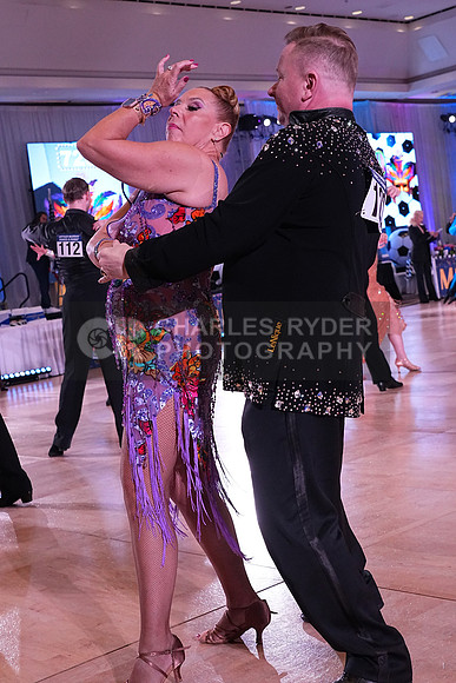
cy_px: 342
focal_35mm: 51
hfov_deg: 26.5
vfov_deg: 38.9
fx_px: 968
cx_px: 228
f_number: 5.6
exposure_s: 1/400
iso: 3200
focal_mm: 34
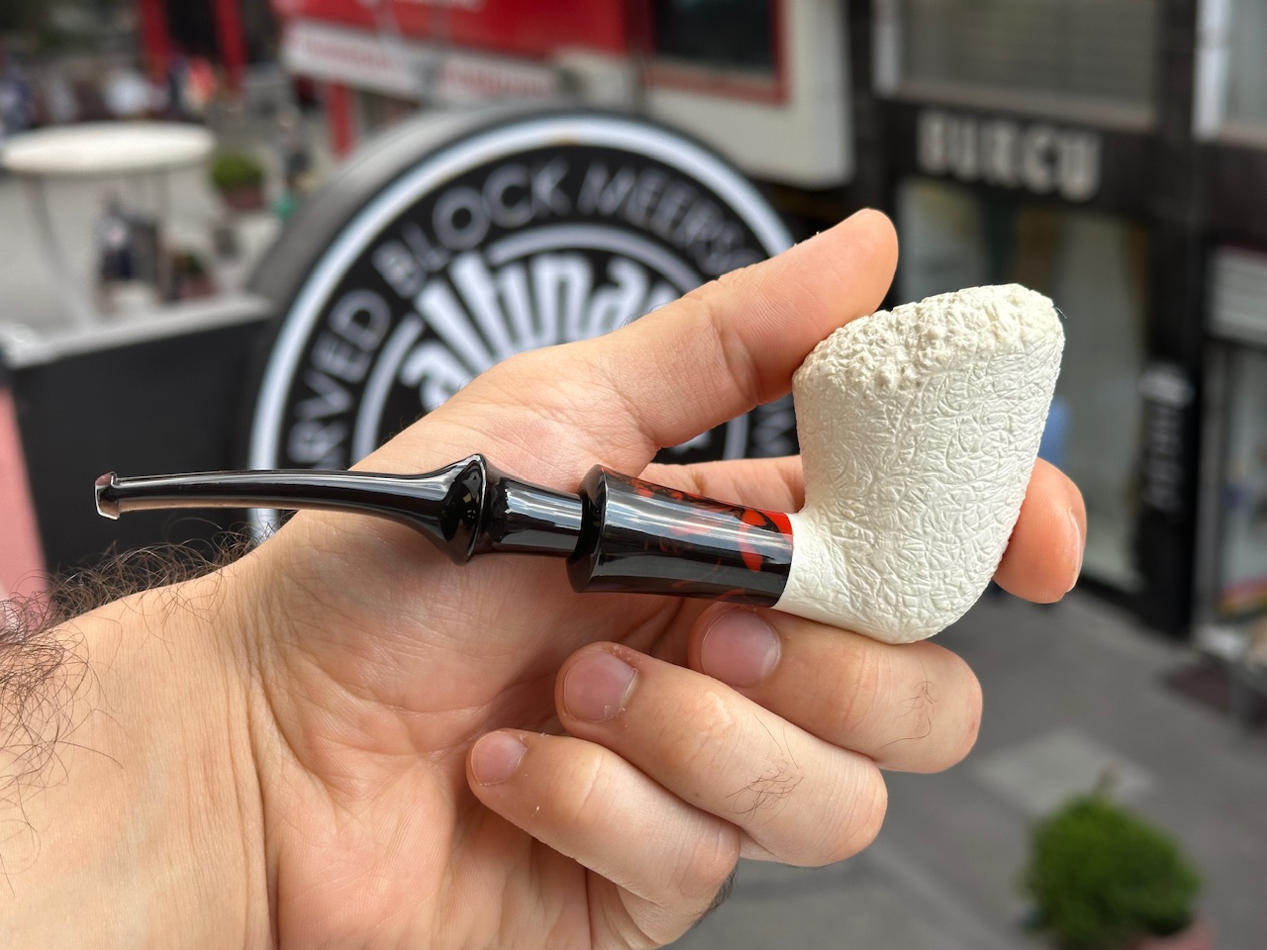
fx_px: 1757
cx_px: 634
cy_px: 475
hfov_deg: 39.7
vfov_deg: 30.3
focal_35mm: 48
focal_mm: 6.86
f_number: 1.78
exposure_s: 1/709
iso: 64
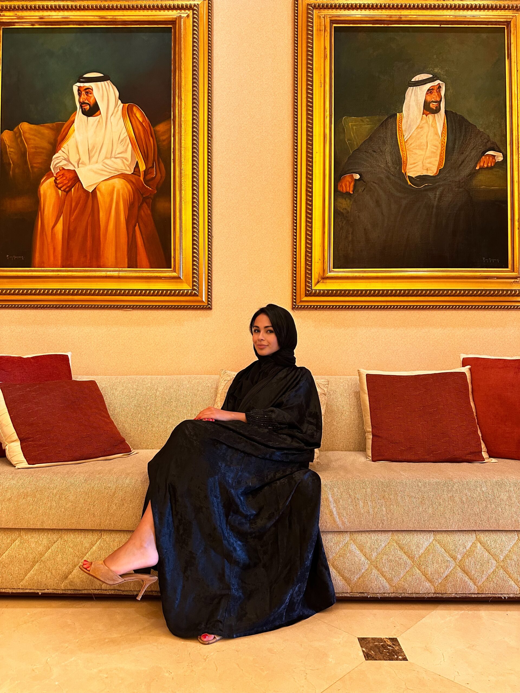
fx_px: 481
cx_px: 260
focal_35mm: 24
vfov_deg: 71.6
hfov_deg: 56.8
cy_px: 346
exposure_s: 1/50
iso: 320
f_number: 1.78
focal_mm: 6.86
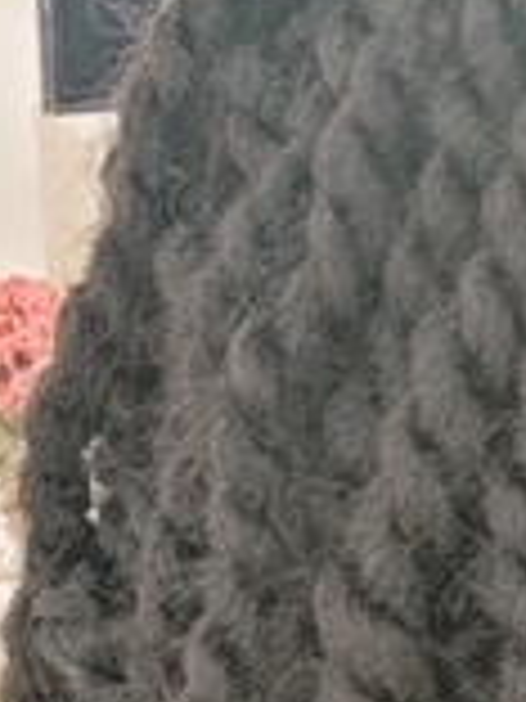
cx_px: 982
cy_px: 711
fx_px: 2026
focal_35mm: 100
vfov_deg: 19.1
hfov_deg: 13.2
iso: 412
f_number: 2.24
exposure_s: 1/25
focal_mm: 3.14
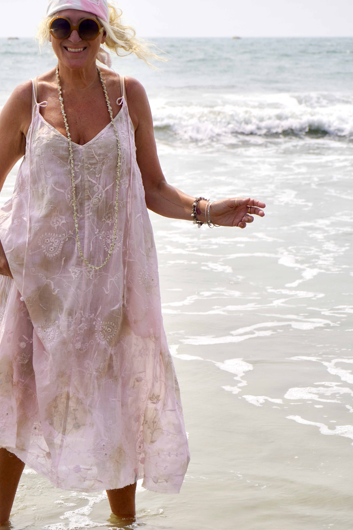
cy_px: 287
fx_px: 1338
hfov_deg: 15.0
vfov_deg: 22.4
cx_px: 122
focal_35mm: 91
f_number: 5.6
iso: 100
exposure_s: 1/800
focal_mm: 46
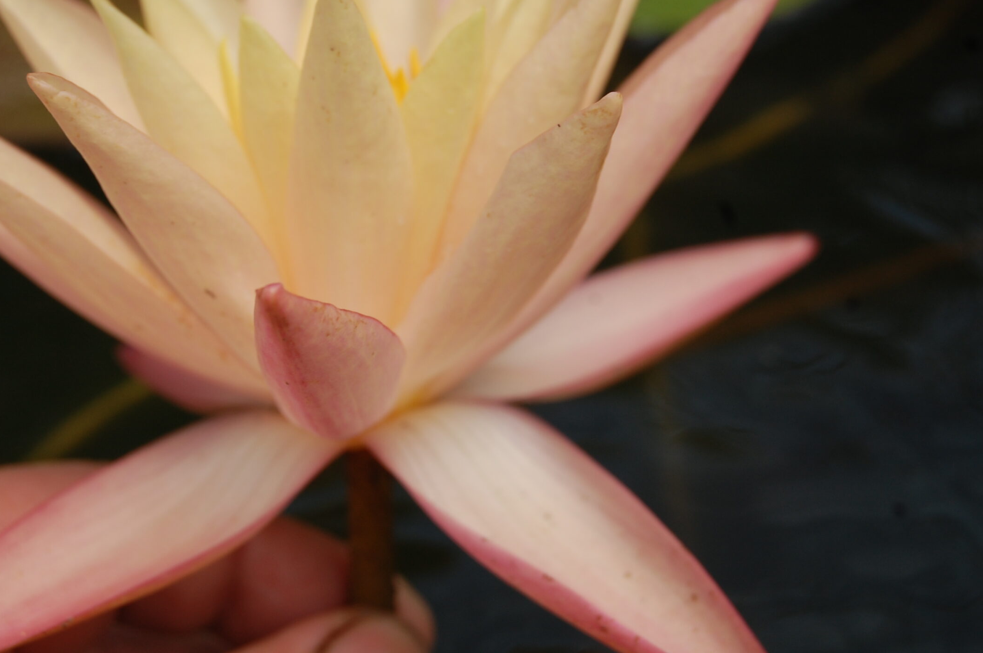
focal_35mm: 87
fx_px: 2374
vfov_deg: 15.7
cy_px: 280
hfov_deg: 23.4
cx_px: 480
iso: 200
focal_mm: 48
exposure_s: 1/320
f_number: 9
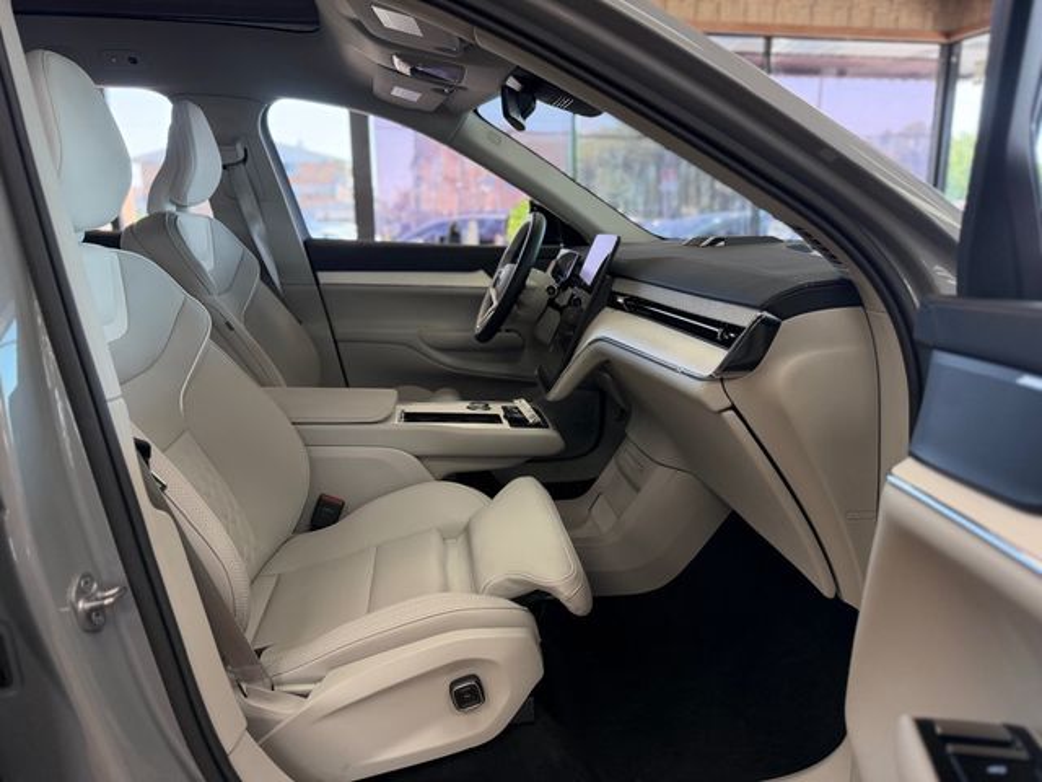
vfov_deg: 56.8
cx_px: 521
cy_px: 391
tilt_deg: -13.0
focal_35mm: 24
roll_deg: +0.9
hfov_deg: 71.6
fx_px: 722
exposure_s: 1/217
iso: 200
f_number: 1.78
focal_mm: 6.76
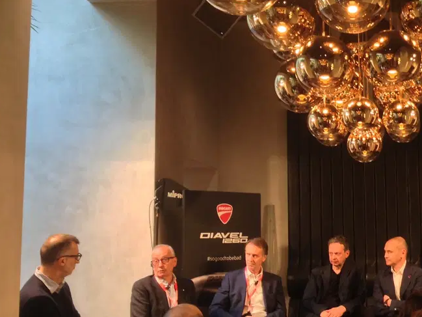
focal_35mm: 61
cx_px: 350
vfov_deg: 24.0
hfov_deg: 30.7
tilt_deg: +9.2
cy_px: 146
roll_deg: +0.0
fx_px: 744
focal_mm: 4.12
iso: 100
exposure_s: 1/20
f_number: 2.4
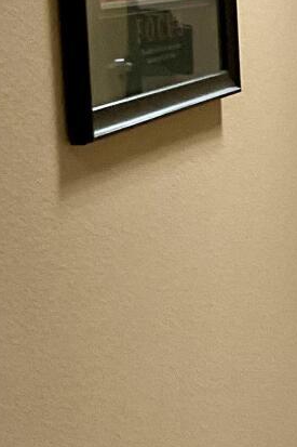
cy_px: 240
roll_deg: -0.4
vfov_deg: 14.1
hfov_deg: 8.4
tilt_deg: -9.1
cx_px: 783
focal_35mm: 146
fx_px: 1808
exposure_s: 1/60
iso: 100
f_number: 1.8
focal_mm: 3
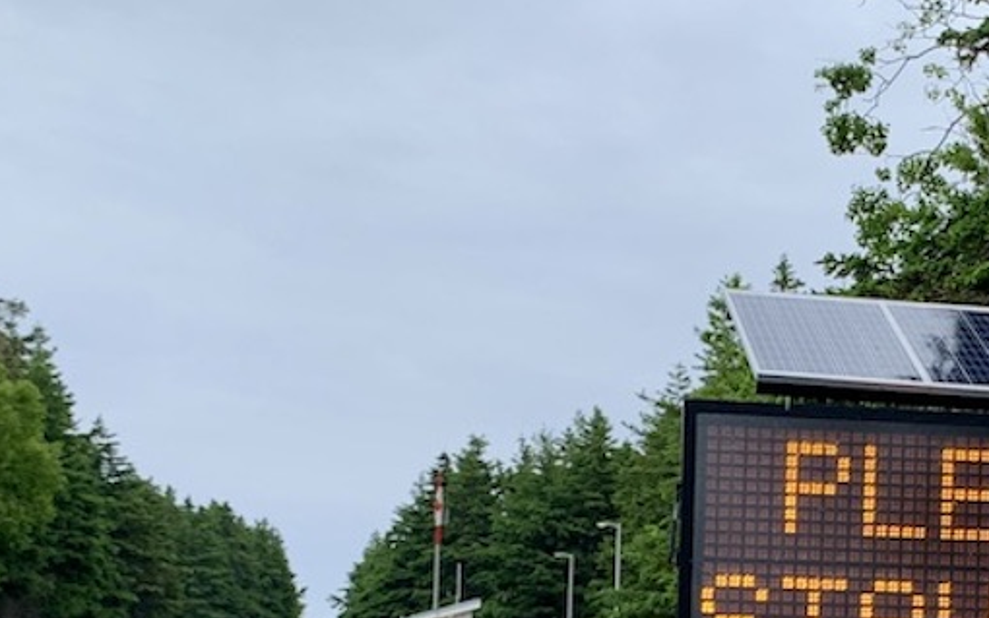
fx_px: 2184
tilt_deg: +1.3
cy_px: 654
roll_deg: -2.6
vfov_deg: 15.7
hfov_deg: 24.8
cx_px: 873
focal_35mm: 81
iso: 25
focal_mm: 4.25
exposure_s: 1/1205
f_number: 1.8
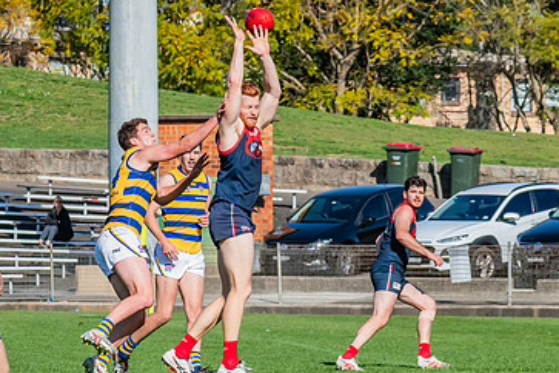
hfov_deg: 5.3
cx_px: 234
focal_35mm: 387
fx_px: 6009
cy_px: 235
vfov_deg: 3.6
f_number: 11
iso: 800
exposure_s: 1/1600
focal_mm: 170
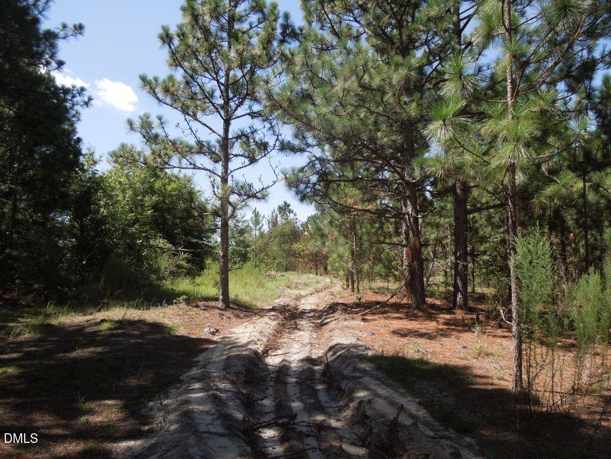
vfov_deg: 54.9
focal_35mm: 25
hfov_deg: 69.4
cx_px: 306
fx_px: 441
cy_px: 230
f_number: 3.3
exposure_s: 1/500
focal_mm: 4.5
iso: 100
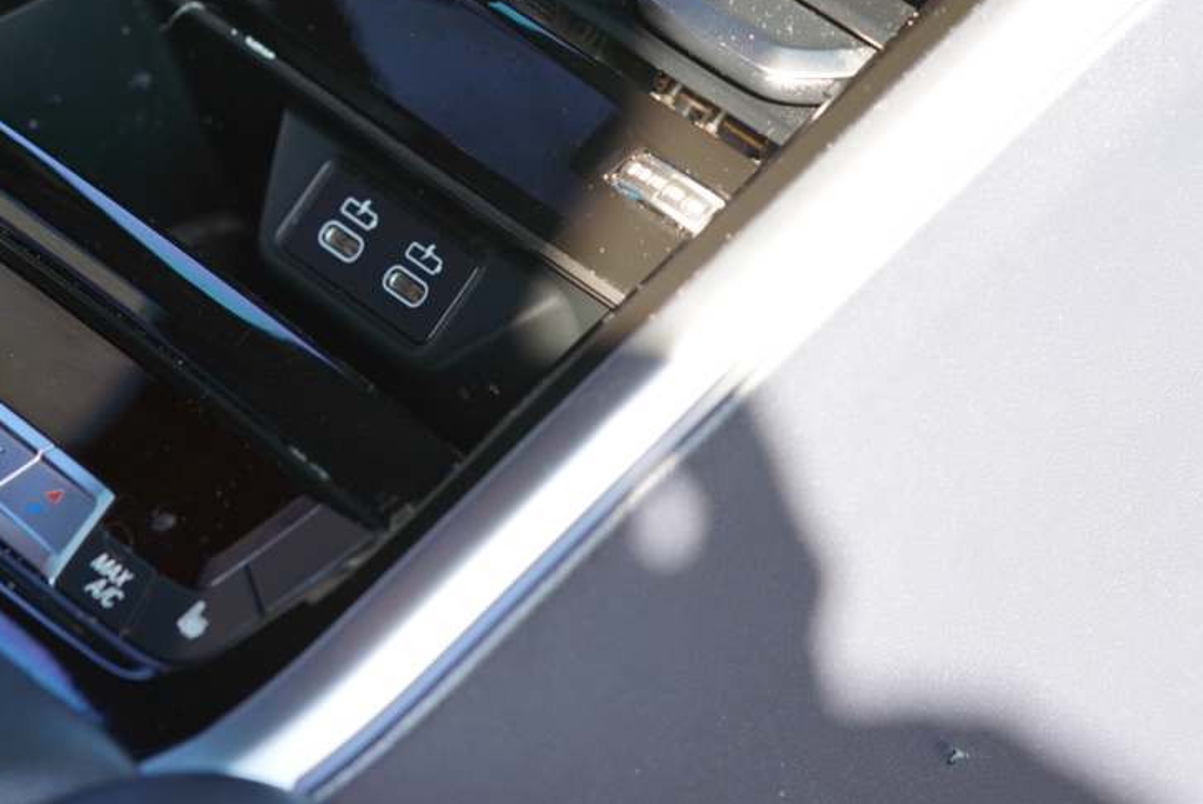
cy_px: 88
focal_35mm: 189
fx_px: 6321
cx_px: 397
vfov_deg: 7.3
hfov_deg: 10.9
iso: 320
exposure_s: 1/100
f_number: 4
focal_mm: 85
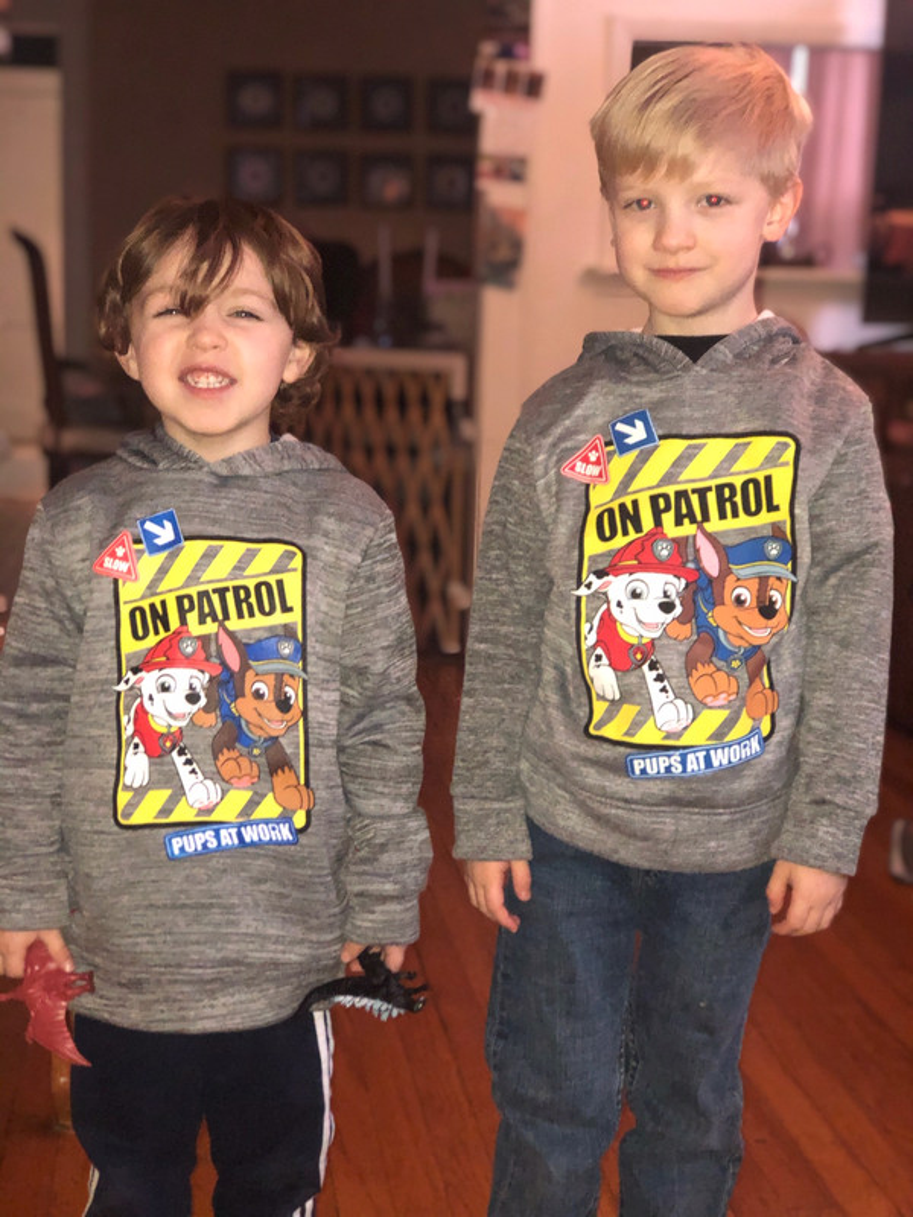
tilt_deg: -9.2
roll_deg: -1.3
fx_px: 2005
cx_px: 456
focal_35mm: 57
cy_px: 608
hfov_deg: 25.7
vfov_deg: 33.8
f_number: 2.8
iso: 500
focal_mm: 6.6
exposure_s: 1/30
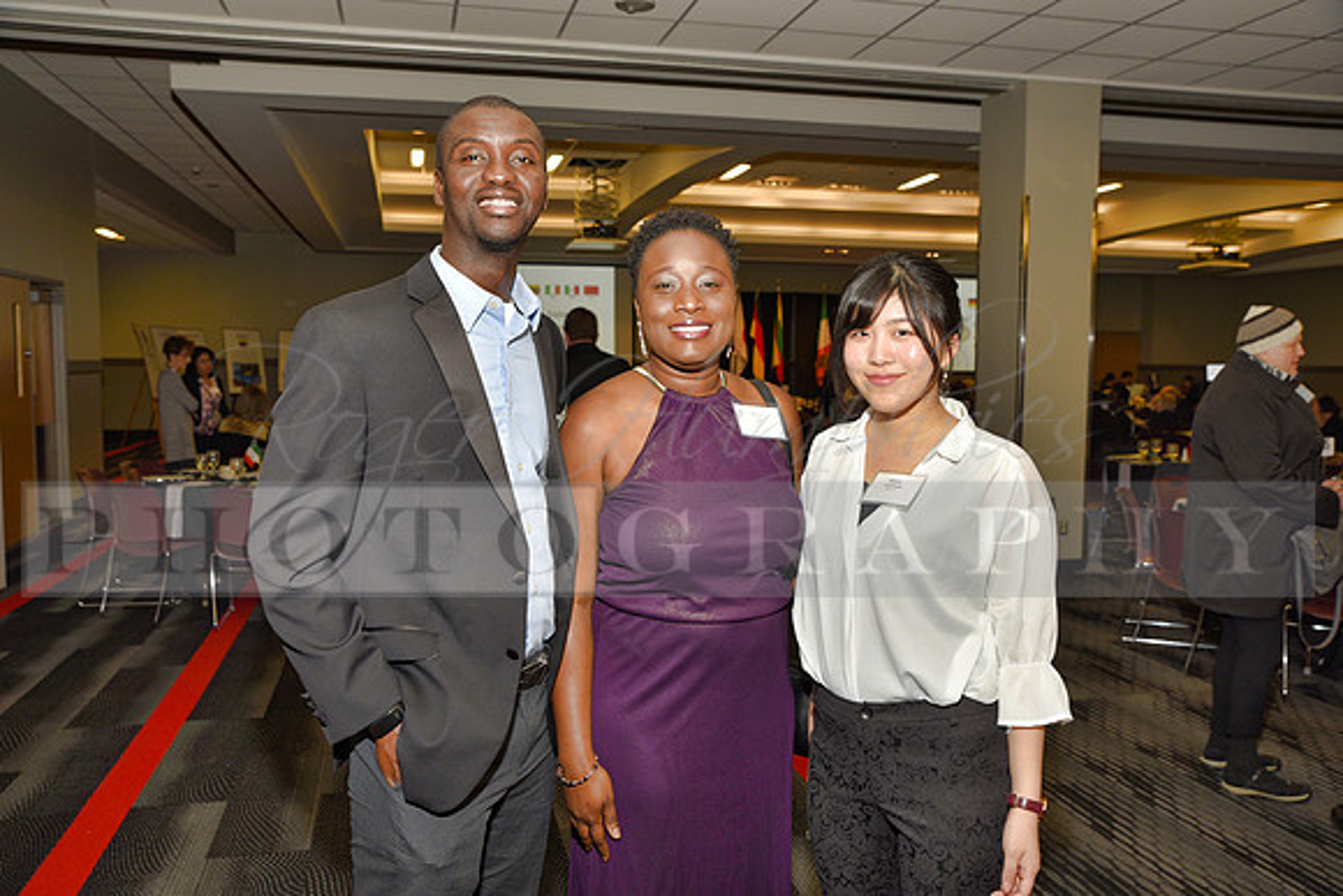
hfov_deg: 60.3
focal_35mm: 31
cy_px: 448
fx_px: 1157
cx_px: 672
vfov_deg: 42.3
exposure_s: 1/60
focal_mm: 31
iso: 200
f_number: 5
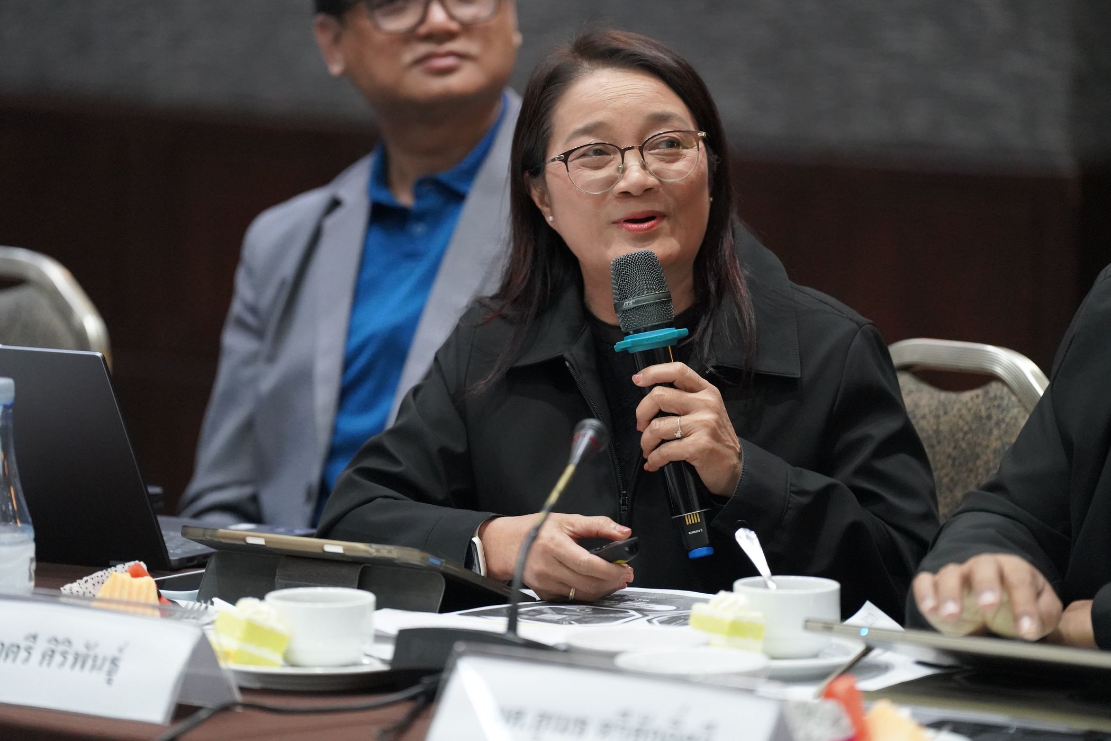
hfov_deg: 10.4
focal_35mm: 197
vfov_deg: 7.0
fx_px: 6079
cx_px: 556
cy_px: 370
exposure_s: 1/400
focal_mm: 197
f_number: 3.2
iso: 10000
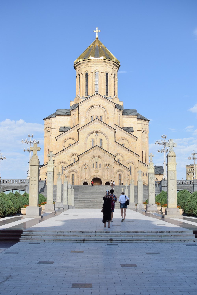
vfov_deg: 37.9
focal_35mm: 52
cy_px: 148
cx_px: 98
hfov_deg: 25.8
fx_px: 431
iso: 400
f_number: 4
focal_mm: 35
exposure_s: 1/4000
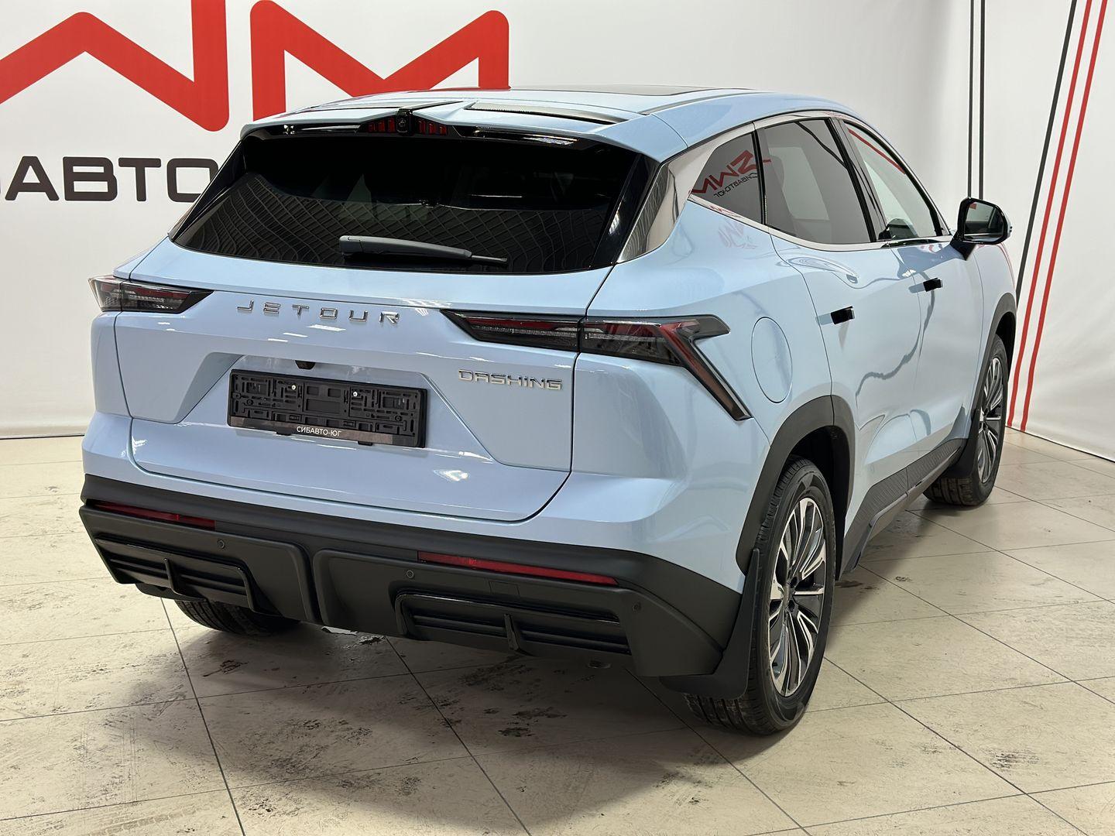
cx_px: 558
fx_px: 1546
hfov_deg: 39.7
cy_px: 418
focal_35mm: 48
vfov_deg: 30.3
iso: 125
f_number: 1.78
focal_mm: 6.86
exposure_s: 1/100
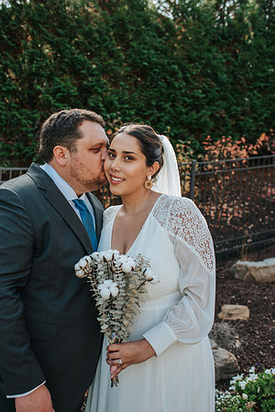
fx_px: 401
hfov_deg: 37.9
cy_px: 206
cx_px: 138
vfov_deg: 54.4
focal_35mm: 35
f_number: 3.5
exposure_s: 1/1250
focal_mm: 35
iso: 640
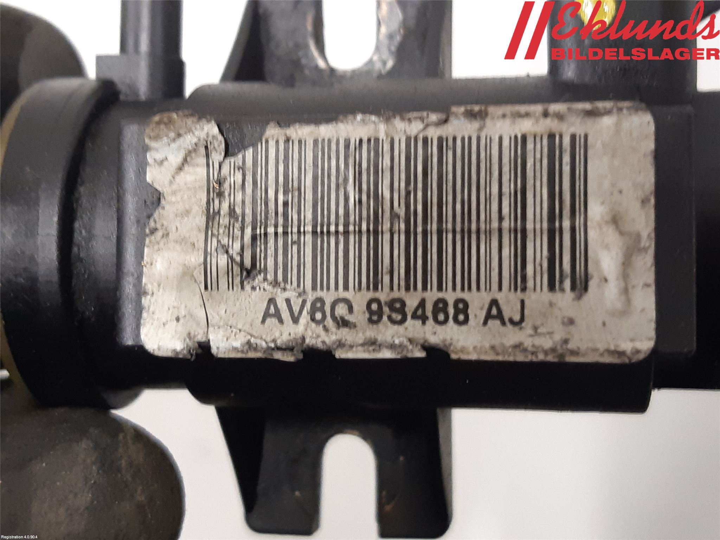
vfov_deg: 53.1
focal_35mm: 26
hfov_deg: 67.3
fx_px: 541
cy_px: 270
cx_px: 360
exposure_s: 1/25
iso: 250
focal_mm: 3.93
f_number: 1.7
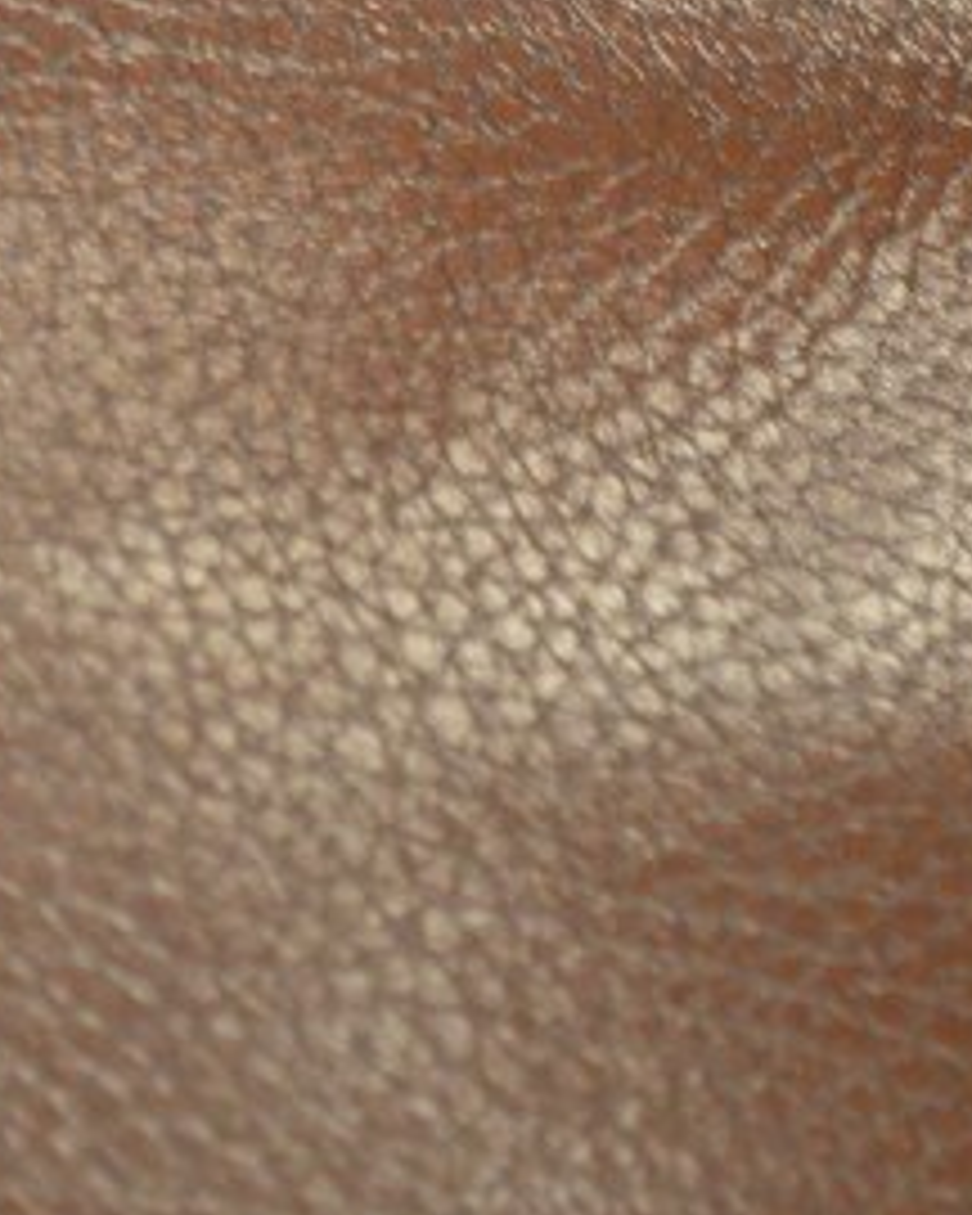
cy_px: -92
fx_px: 10564
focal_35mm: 294
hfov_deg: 5.3
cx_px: 436
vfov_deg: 6.6
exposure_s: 1/15
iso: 1800
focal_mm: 55
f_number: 5.6
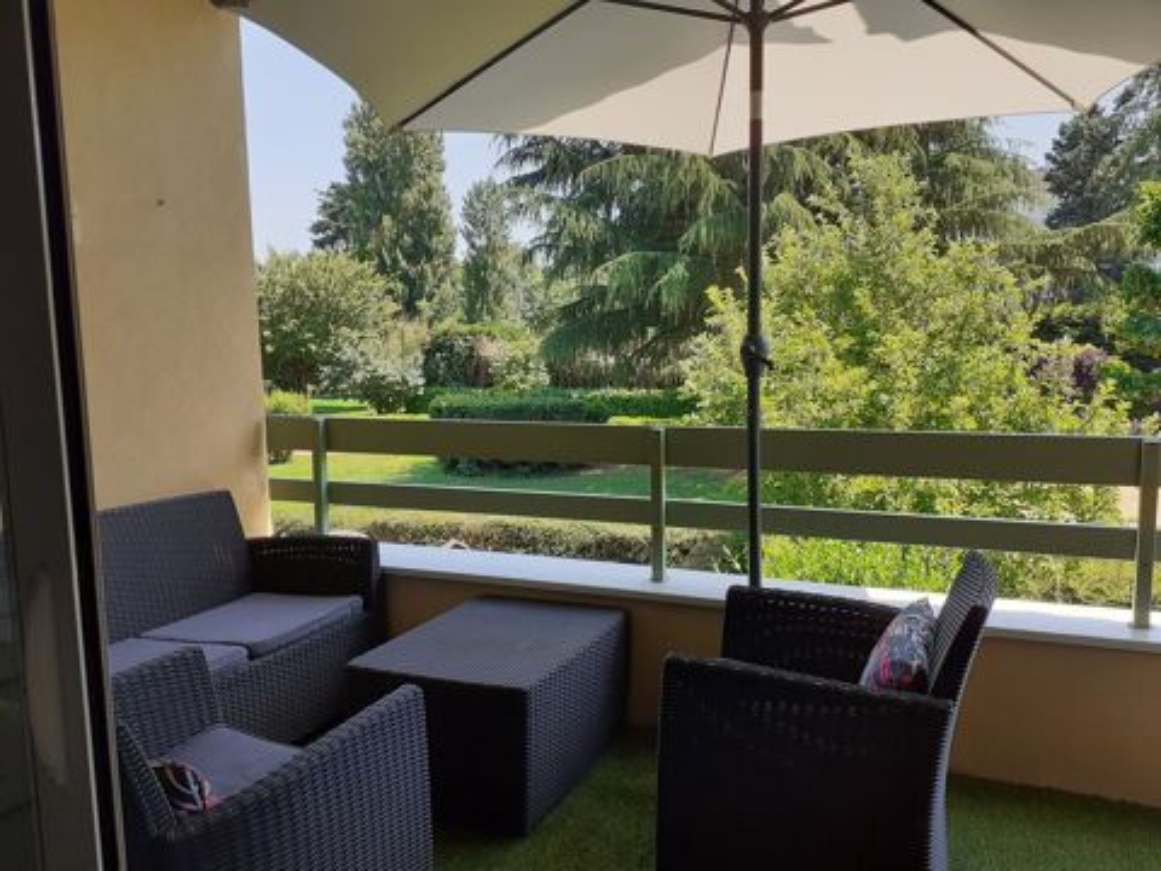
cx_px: 580
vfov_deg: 51.4
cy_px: 436
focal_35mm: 27
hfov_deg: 65.3
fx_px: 906
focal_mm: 3.6
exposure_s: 1/433
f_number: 1.9
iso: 40
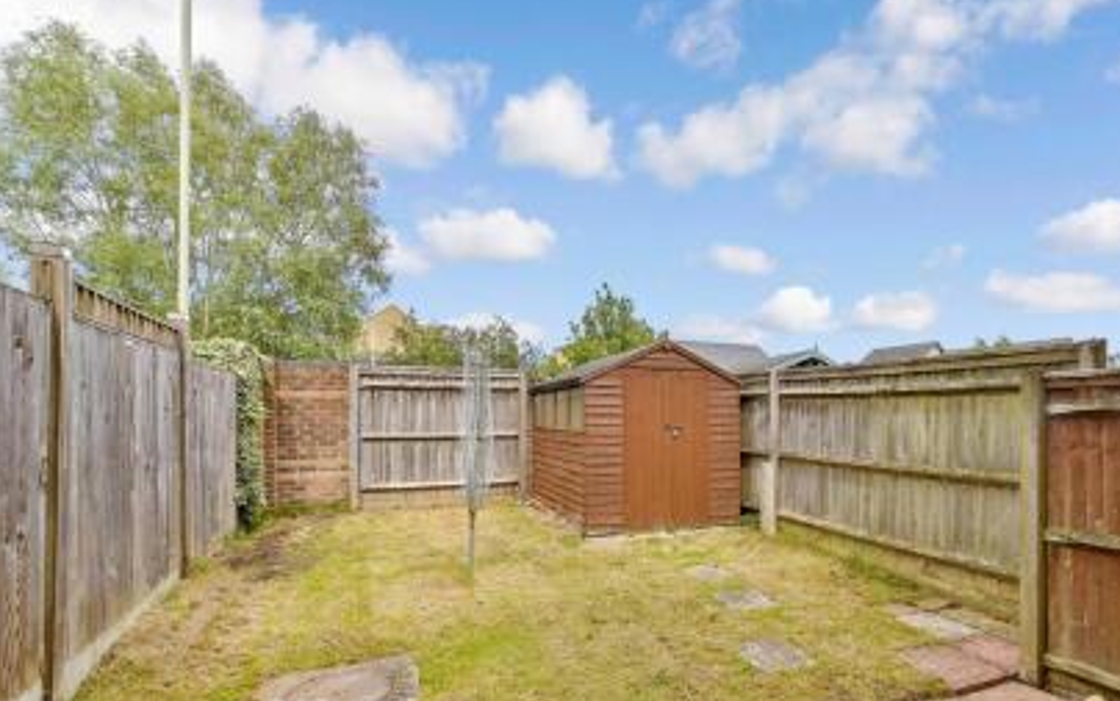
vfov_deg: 64.5
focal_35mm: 18
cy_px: 420
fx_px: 550
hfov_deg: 90.4
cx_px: 646
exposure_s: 1/160
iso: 160
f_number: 8
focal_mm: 10
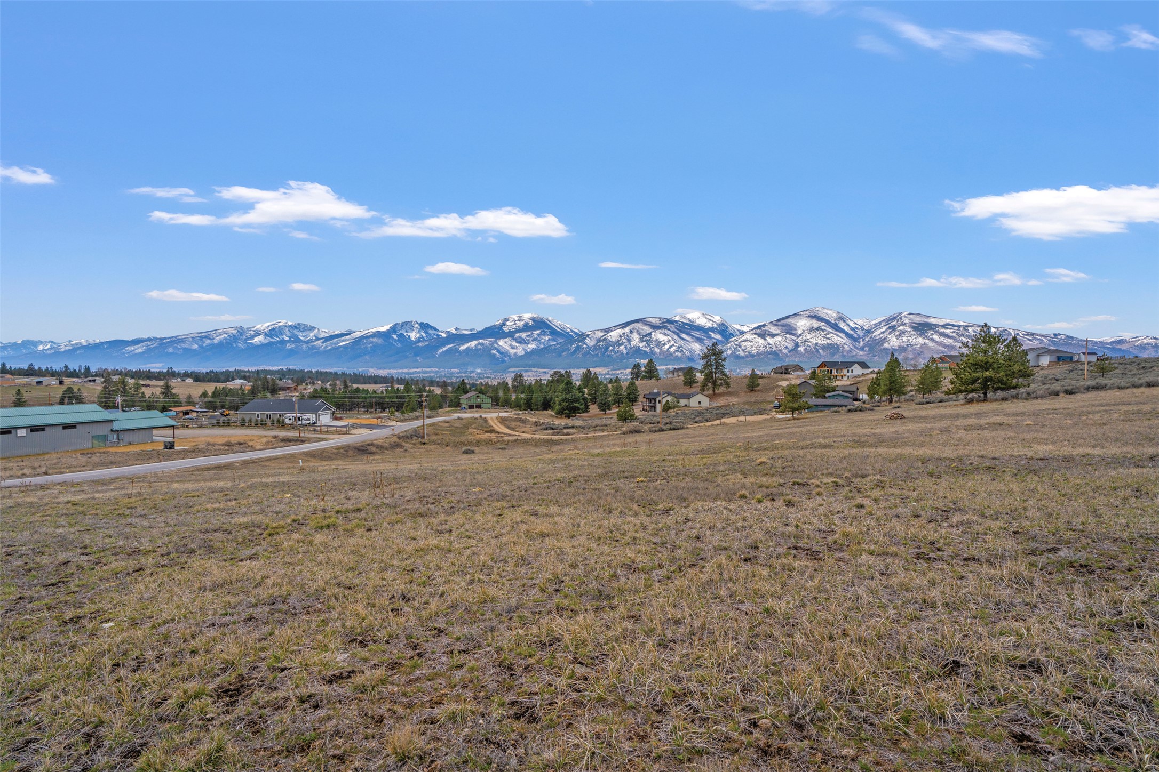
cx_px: 580
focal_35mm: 17
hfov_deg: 92.9
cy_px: 386
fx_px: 550
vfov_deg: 70.1
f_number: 9
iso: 250
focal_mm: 17.1
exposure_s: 1/1000
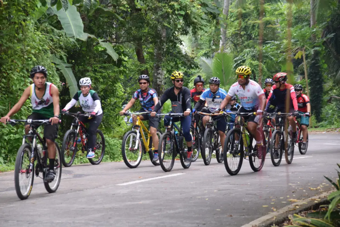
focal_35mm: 165
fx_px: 1558
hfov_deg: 12.5
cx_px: 170
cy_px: 114
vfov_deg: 8.3
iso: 1250
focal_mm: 110
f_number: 5.3
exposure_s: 1/250
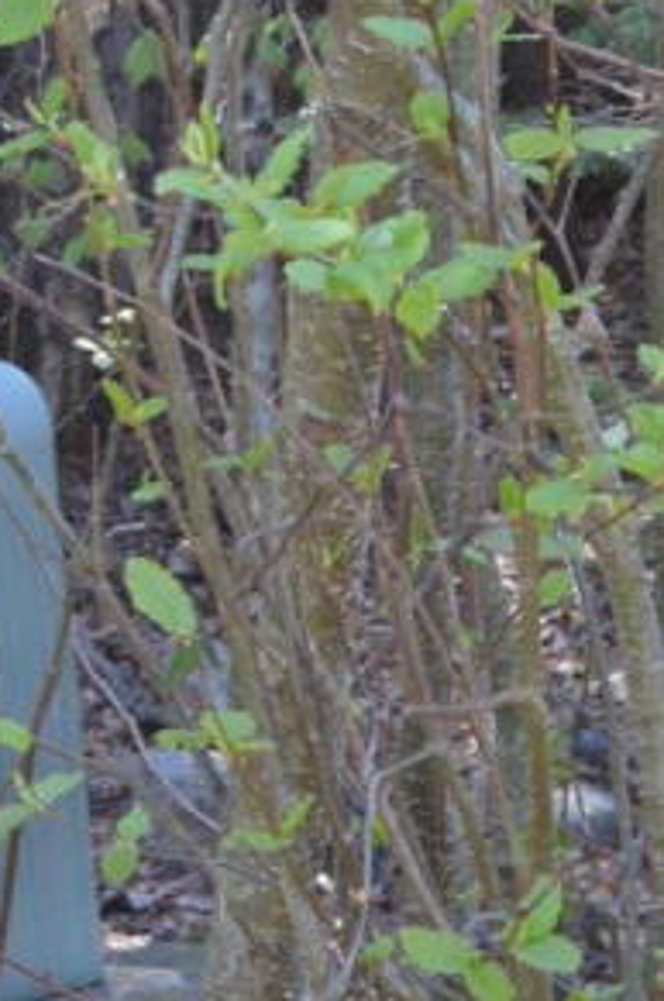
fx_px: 6302
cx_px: -845
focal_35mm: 227
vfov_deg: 9.0
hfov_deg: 5.8
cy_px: -261
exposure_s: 1/125
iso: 400
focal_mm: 22
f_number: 5.6
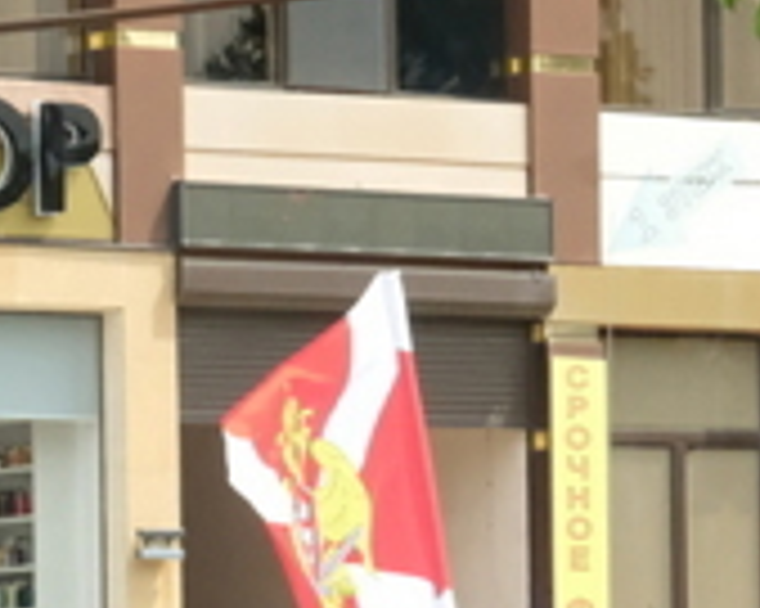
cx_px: 459
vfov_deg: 5.3
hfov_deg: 6.7
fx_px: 6452
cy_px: 1031
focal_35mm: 287
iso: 4000
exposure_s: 1/1700
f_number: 13
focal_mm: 46.3
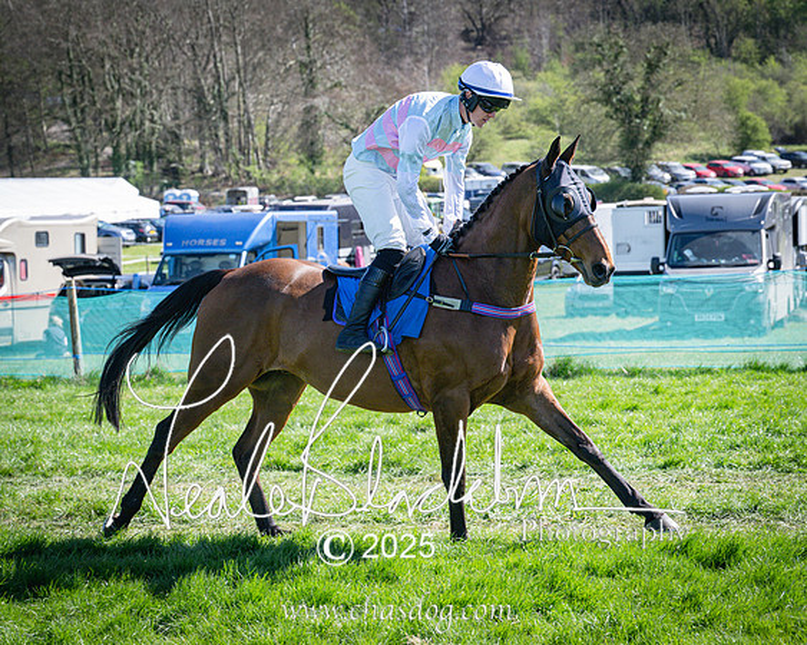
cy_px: 344
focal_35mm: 89
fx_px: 2126
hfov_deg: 21.5
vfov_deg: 17.2
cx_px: 444
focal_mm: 70
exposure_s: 1/2000
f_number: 5
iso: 450
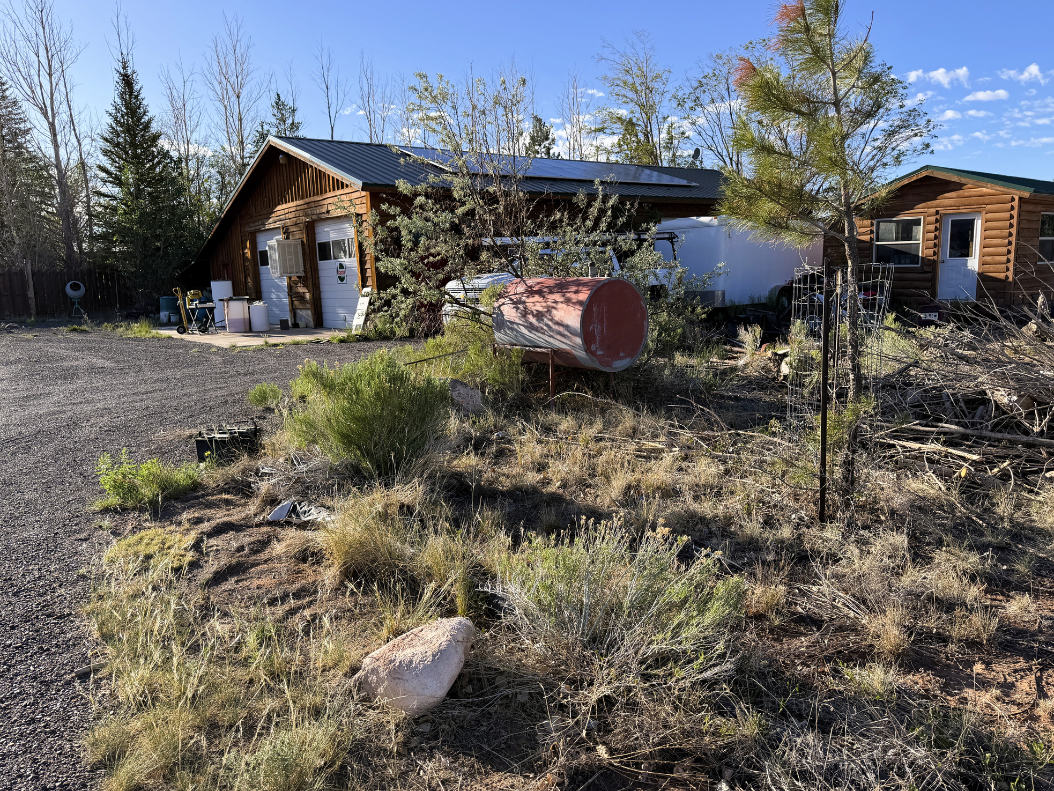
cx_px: 525
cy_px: 389
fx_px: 761
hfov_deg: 69.4
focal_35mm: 25
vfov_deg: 54.9
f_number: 1.78
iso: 80
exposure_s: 1/2370
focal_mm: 6.76
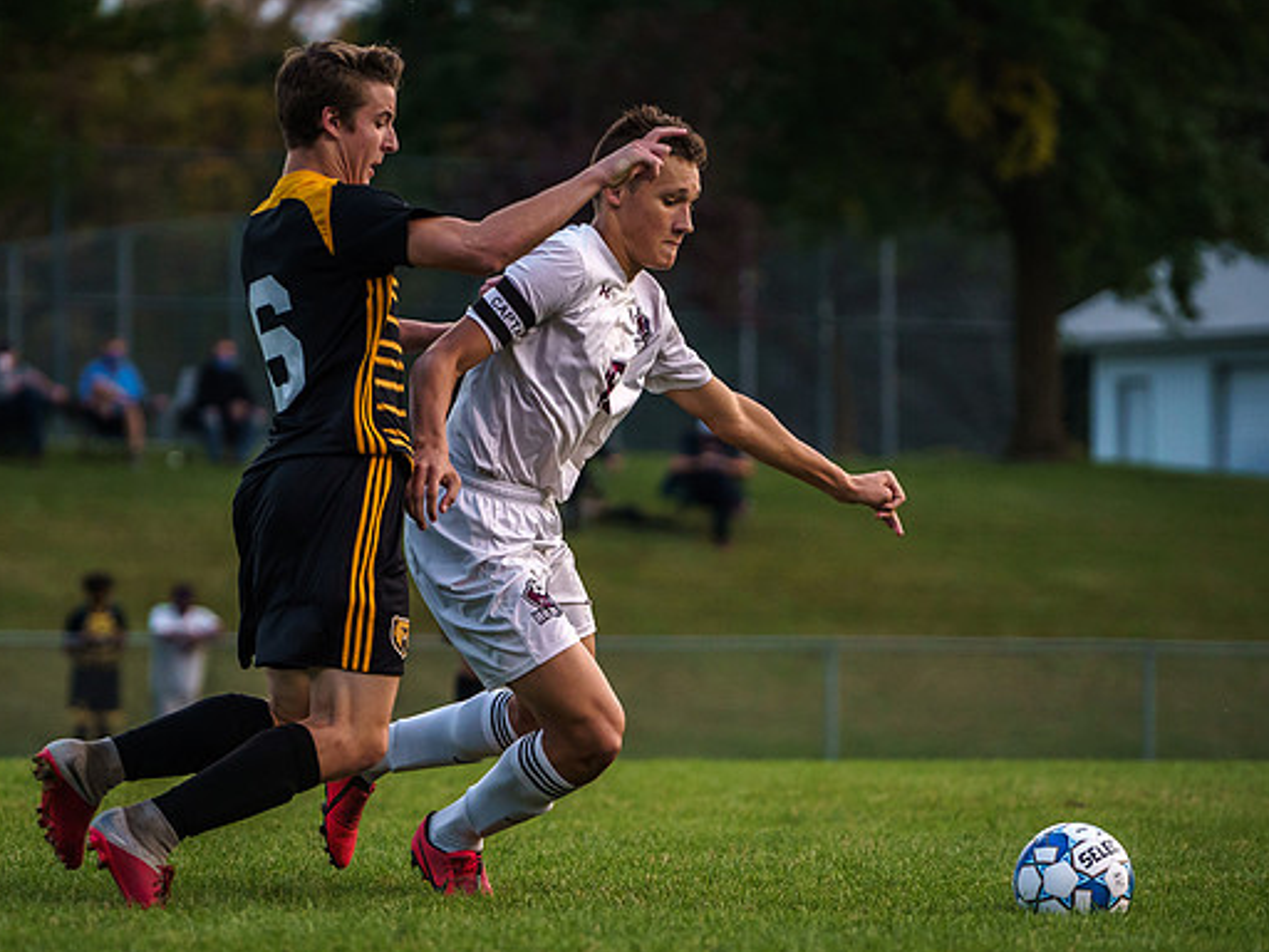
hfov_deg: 6.9
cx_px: 489
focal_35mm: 287
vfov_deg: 5.2
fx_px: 10521
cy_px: 484
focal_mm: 200
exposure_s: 1/1250
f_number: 4
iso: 2000
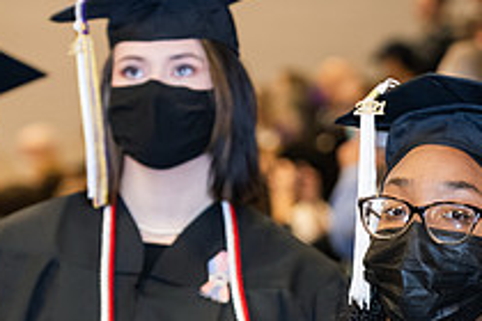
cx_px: 450
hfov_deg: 7.8
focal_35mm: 262
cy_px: 347
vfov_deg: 5.2
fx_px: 3508
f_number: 3.5
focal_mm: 95
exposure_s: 1/200
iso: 1600
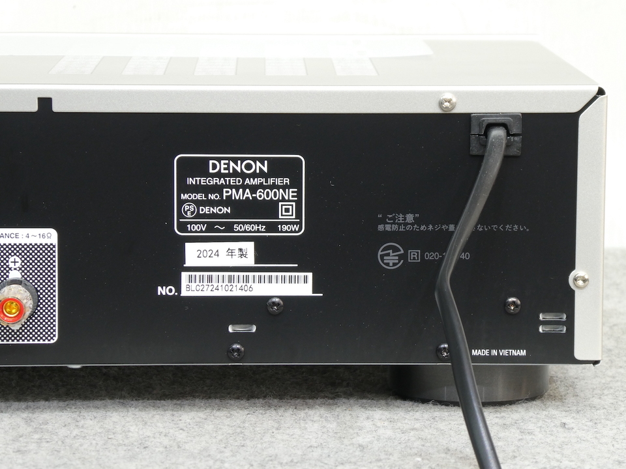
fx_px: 2731
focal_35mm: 151
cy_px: 234
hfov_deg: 13.1
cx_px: 313
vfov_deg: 9.8
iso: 200
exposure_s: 1/5
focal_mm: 27.1
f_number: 5.4
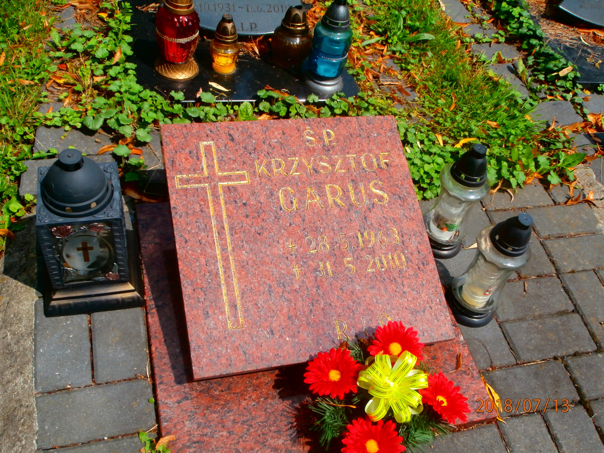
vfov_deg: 37.7
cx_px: 302
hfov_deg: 49.0
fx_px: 663
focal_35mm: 38
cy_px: 226
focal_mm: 6.67
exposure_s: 1/1000
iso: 100
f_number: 3.9
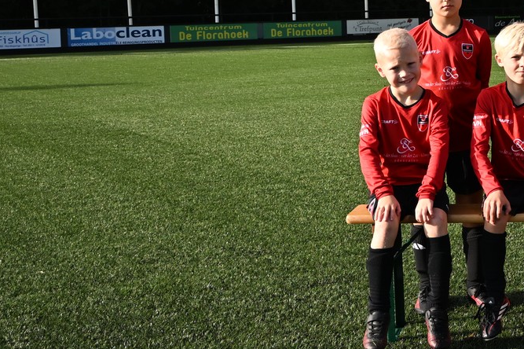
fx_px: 1047
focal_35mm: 72
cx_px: 573
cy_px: 61
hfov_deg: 26.0
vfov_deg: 18.7
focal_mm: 20.5
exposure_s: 1/800
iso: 160
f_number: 4.8
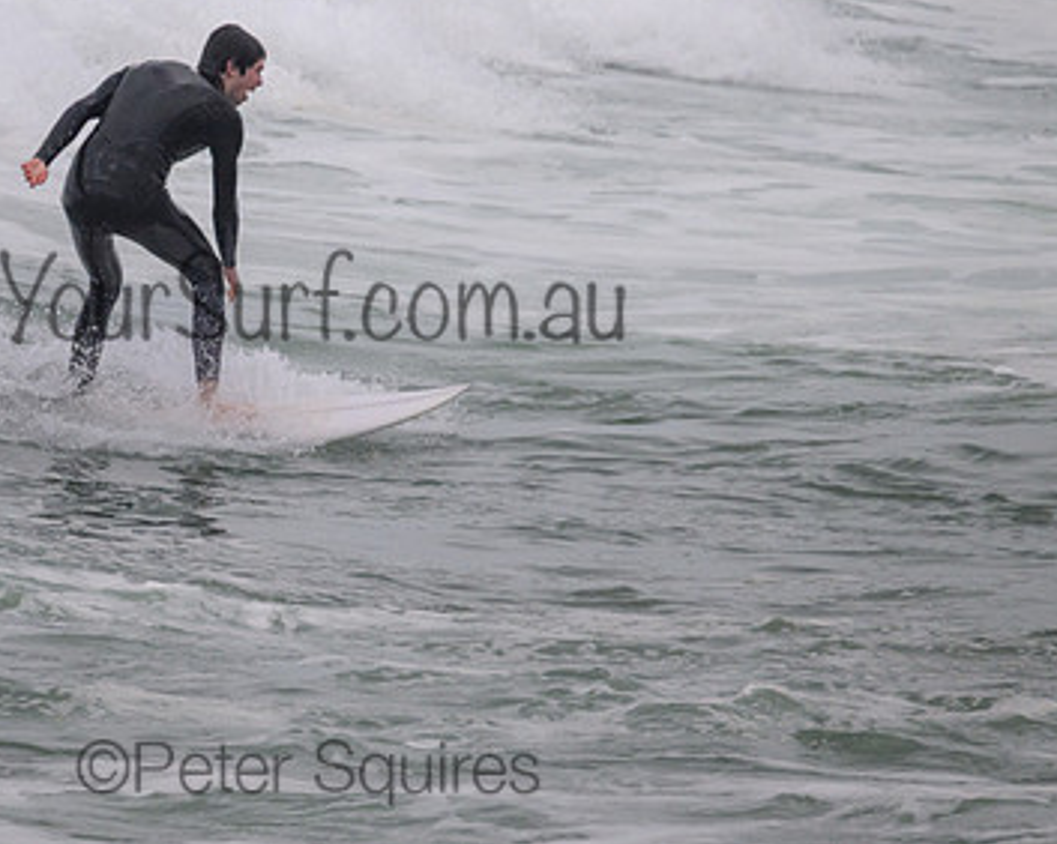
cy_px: 329
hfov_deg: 1.1
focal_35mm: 1694
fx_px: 52964
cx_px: 166
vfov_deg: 0.9
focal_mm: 800
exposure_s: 1/2000
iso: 800
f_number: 11
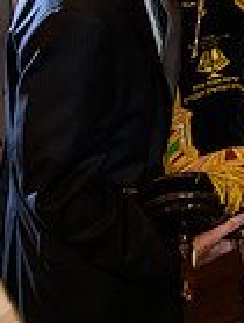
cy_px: -20
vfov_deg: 17.6
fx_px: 1010
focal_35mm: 108
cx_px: 411
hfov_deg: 12.7
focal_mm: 27
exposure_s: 1/125
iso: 1600
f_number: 3.2
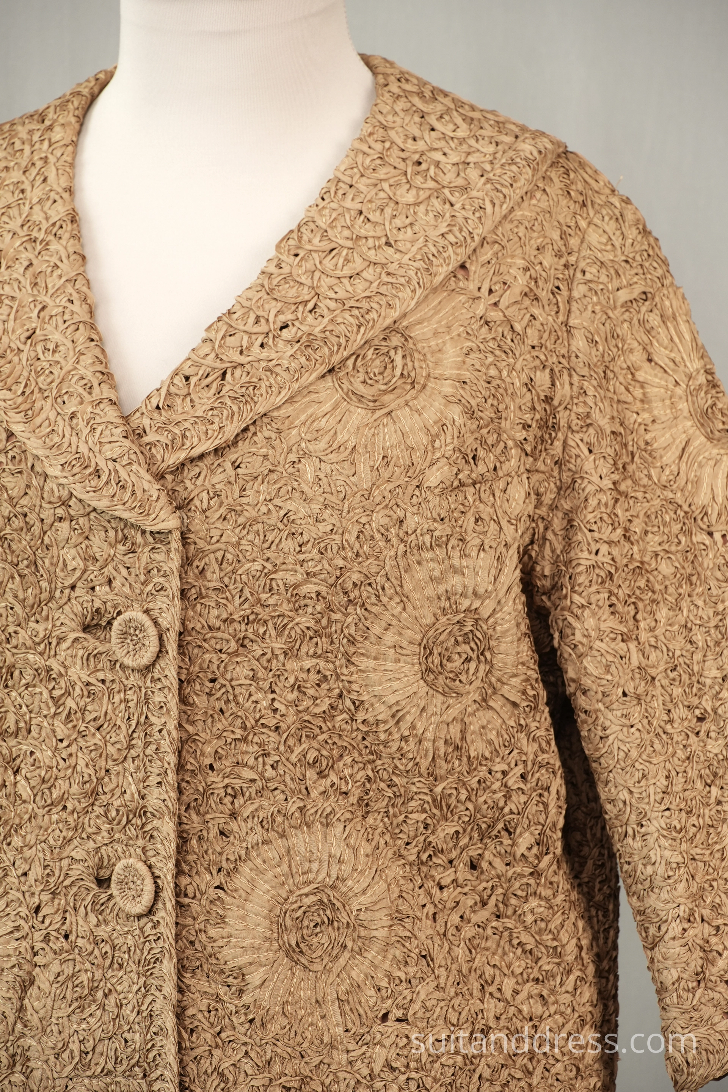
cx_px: 364
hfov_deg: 9.1
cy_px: 546
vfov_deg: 13.6
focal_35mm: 152
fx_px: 4595
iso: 320
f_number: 7.1
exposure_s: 1/30
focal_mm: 101
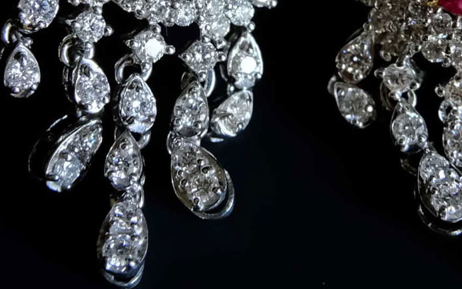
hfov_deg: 37.1
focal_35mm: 54
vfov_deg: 23.4
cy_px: 31
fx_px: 680
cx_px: 314
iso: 1600
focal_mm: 15
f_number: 6.4
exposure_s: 1/15
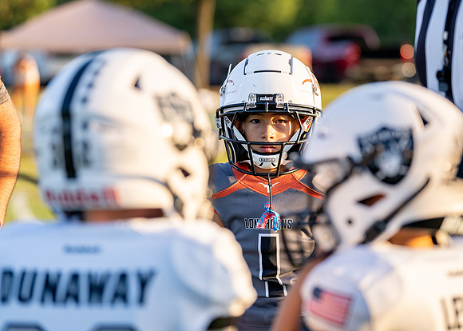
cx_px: 273
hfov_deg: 14.4
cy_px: 138
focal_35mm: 139
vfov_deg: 10.3
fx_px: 1825
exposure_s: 1/2000
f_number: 2.8
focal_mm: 112
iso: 400
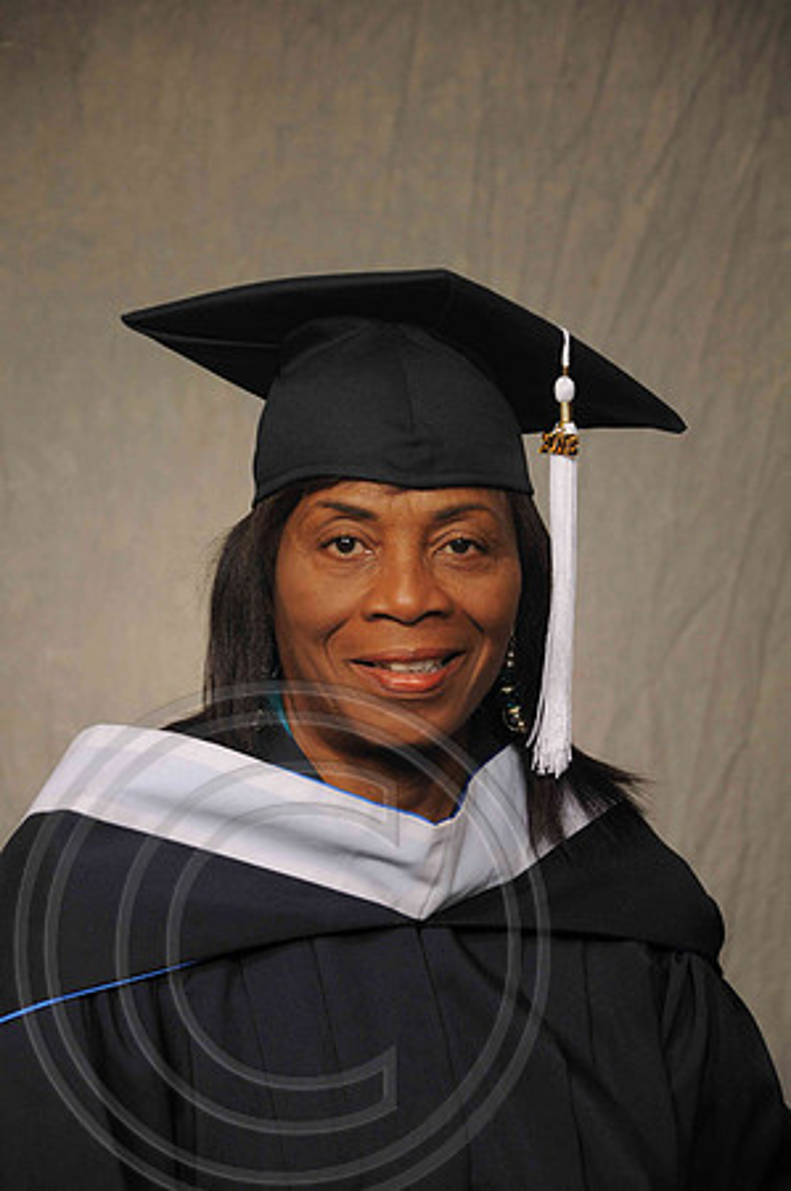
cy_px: 596
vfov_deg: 14.4
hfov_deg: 9.6
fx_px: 4707
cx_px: 396
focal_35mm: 142
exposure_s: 1/125
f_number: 5.6
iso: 200
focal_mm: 95
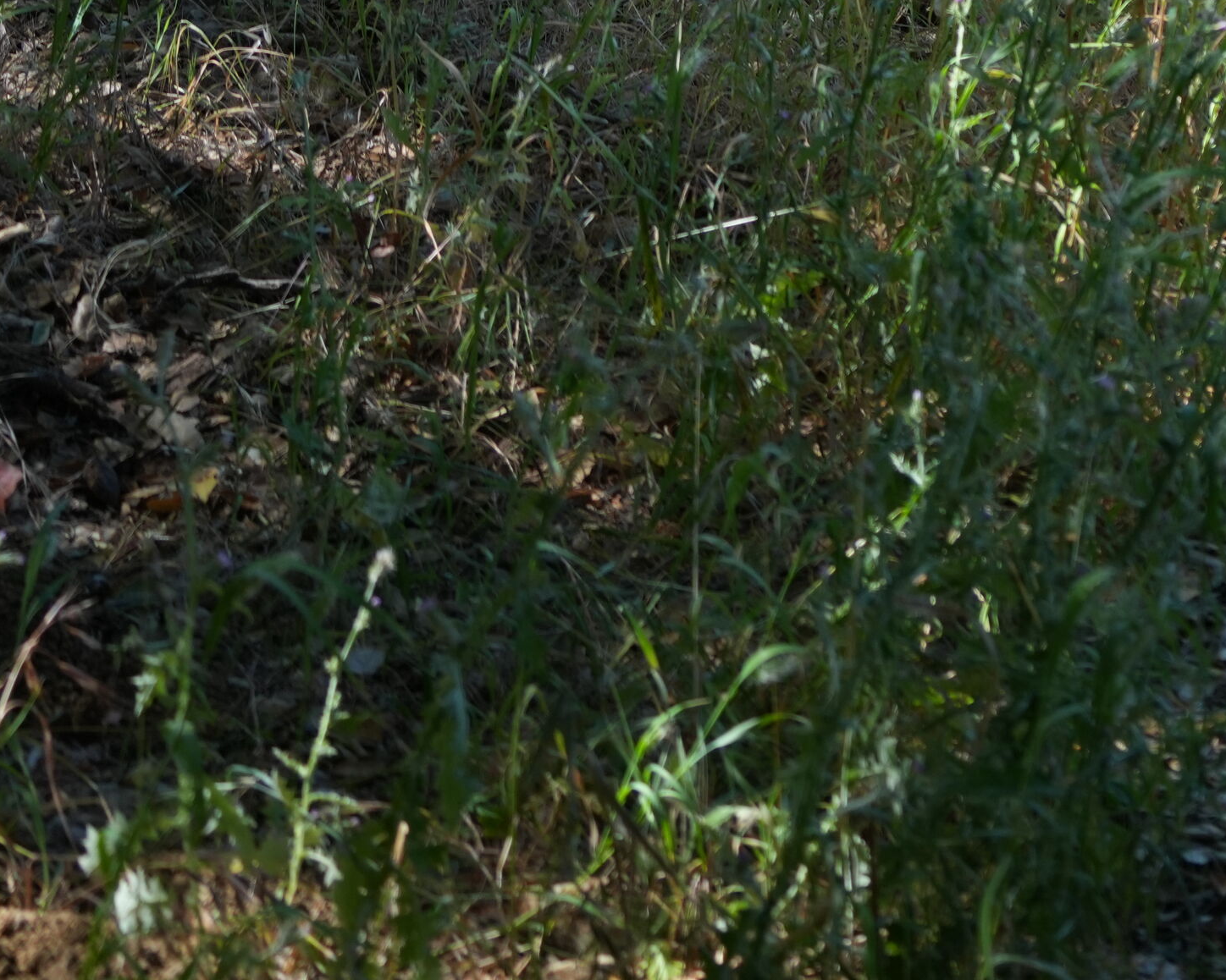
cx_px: 1569
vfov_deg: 10.8
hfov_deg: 13.3
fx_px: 5079
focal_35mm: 140
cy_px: -232
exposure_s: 1/640
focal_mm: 50
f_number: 4.5
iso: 500
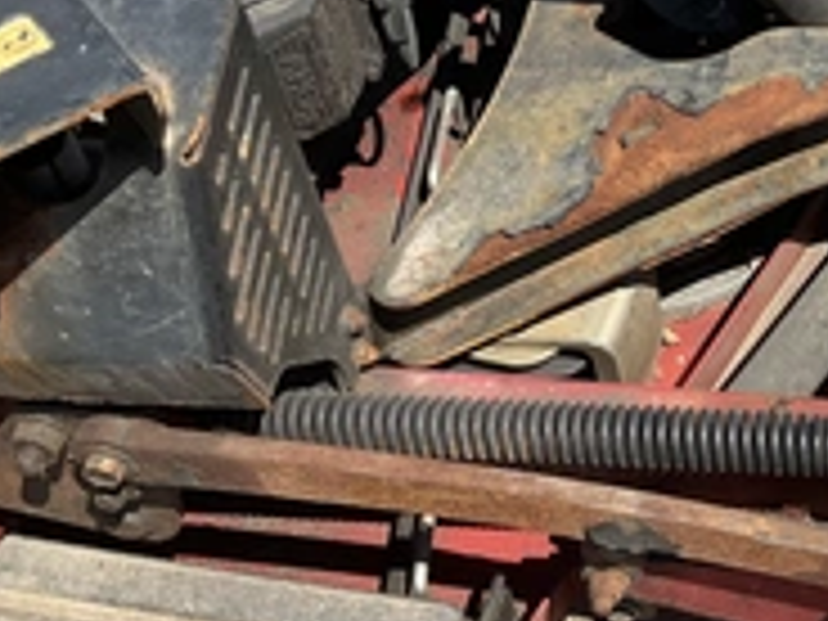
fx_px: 1507
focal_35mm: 63
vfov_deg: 23.1
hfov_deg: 28.5
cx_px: 855
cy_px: 166
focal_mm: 3
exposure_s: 1/1221
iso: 25
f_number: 1.8
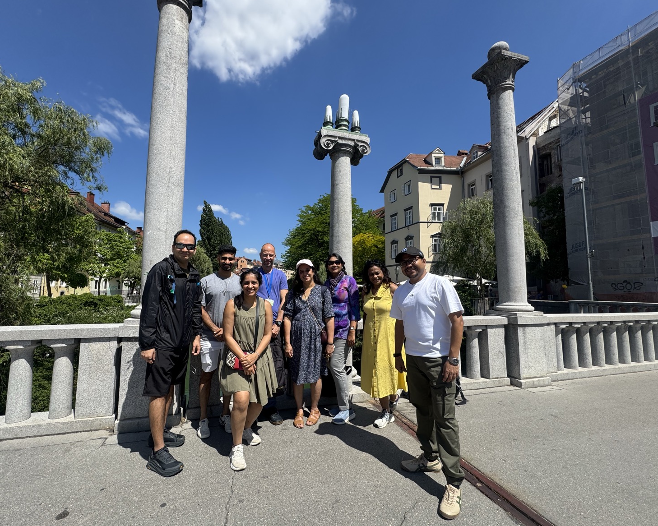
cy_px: 263
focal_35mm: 15
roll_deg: +0.0
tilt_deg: +5.7
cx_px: 308
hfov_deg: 96.7
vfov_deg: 84.0
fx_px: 292
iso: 50
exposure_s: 1/1789
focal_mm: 2.22
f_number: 2.2
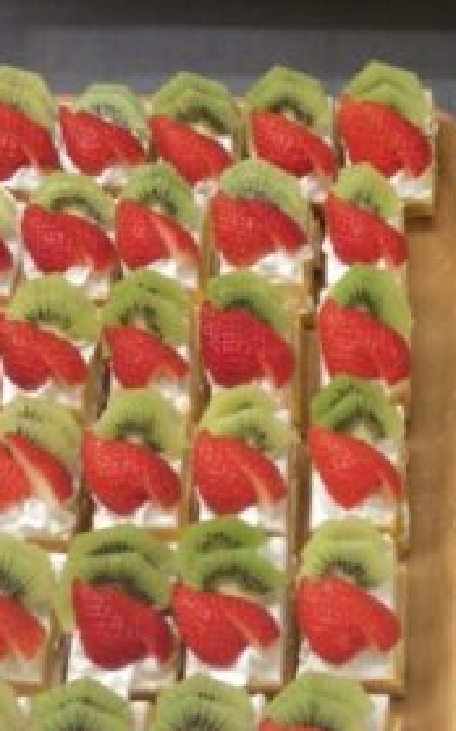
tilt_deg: -57.9
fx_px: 1454
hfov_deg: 17.3
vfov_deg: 28.1
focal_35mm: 73
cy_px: 470
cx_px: 485
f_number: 2.4
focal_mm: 3.3
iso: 40
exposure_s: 1/30
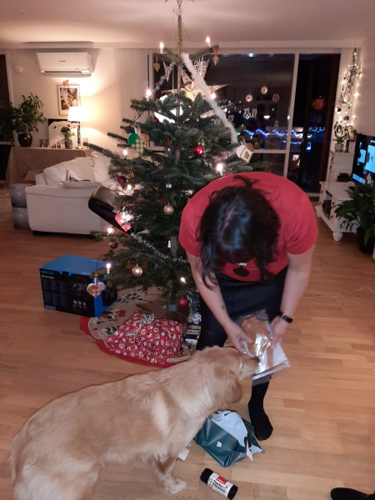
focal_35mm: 26
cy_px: 250
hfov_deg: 53.1
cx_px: 188
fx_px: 376
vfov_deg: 67.3
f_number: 1.7
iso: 200
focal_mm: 3.92
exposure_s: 1/25
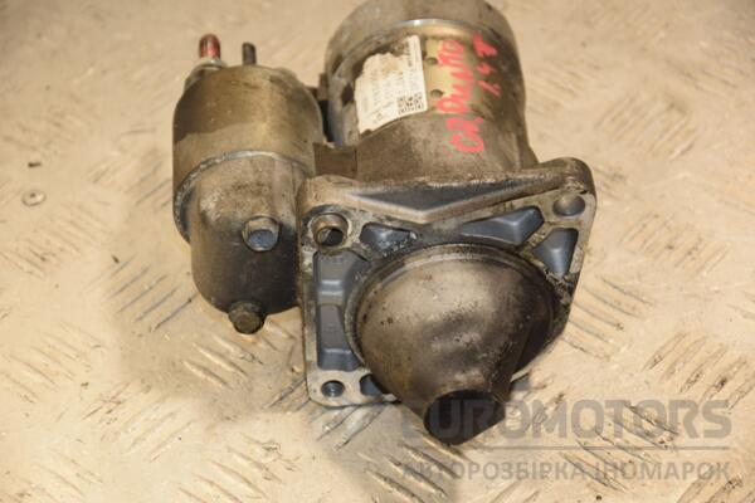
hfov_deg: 16.1
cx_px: 378
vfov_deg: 10.8
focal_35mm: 128
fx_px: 2674
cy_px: 252
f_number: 5.6
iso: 800
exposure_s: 1/160
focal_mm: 85
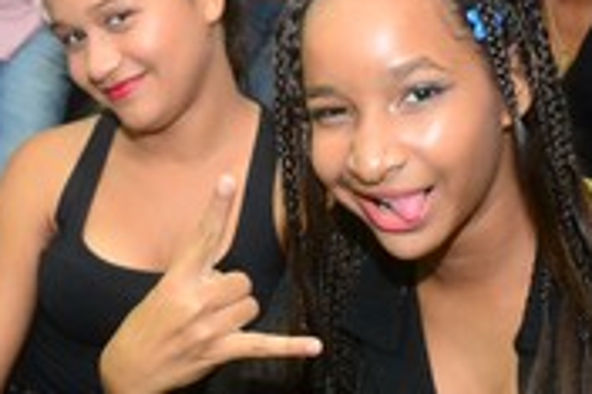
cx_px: 175
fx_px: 1643
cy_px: 199
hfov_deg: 20.3
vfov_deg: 13.7
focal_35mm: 100
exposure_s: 1/100
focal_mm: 26
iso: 3200
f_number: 3.8
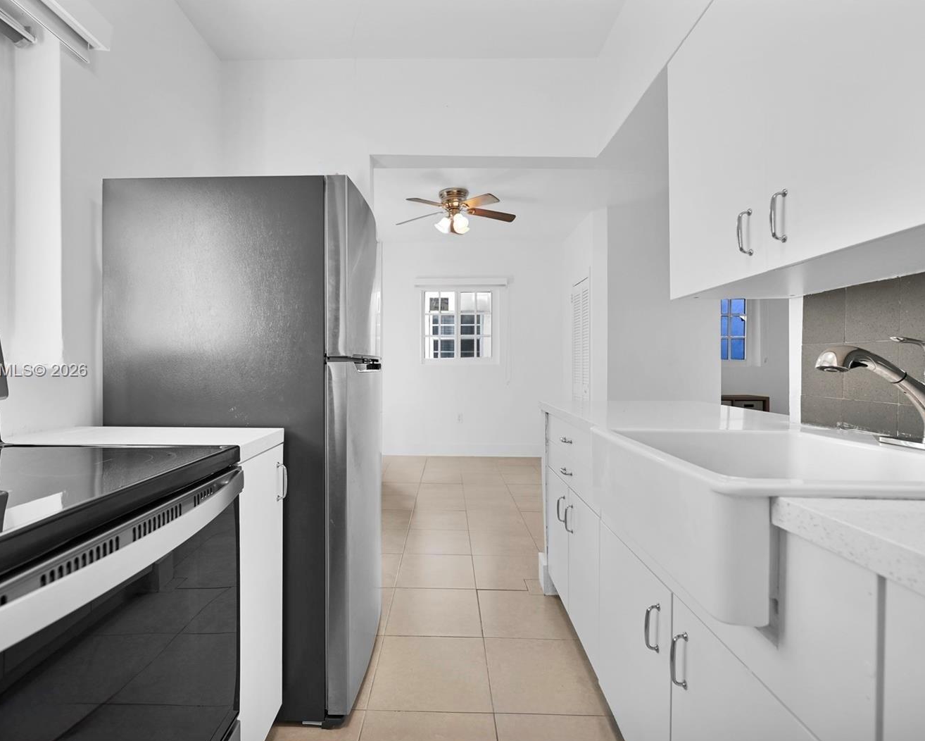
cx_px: 431
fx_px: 438
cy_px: 371
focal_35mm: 16
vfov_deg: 80.4
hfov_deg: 93.0
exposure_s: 1/100
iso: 100
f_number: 5
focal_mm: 14
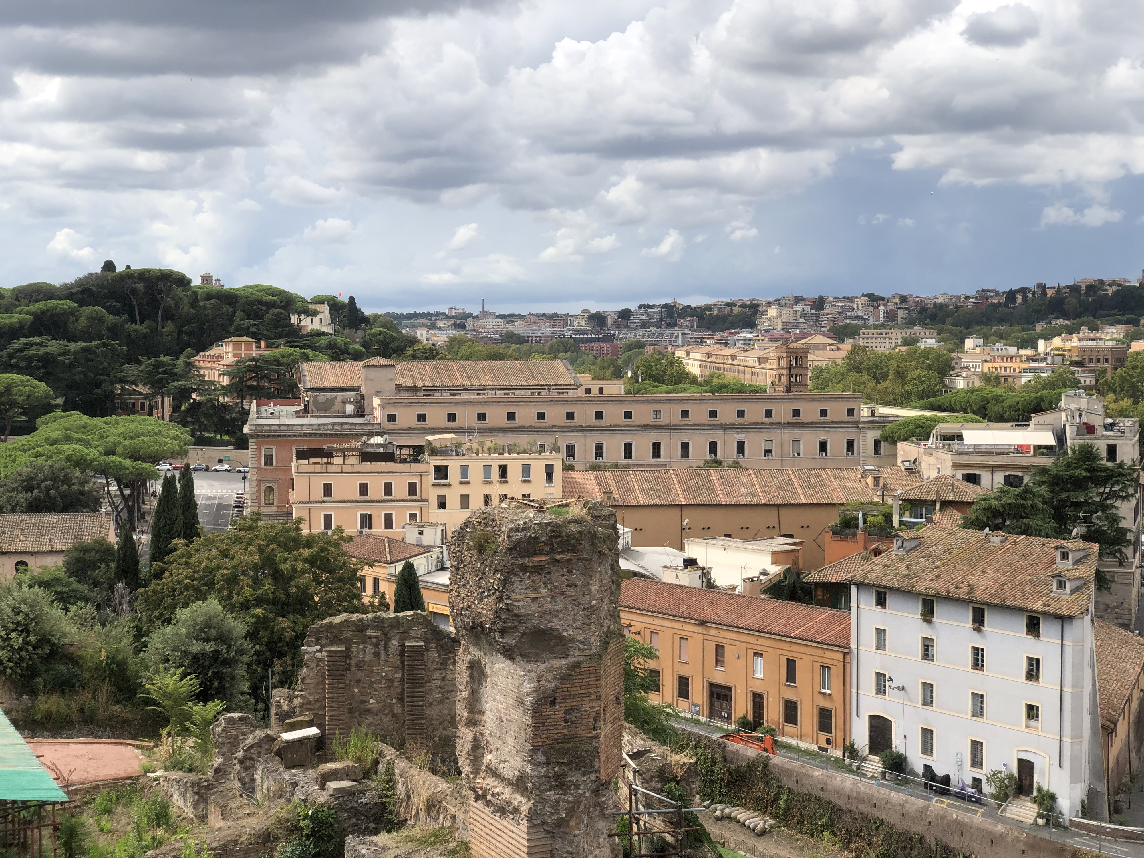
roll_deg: +0.8
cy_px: 429
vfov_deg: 28.0
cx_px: 572
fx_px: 1719
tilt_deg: -3.4
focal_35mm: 52
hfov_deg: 36.8
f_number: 2.4
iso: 16
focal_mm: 6
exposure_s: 1/1130
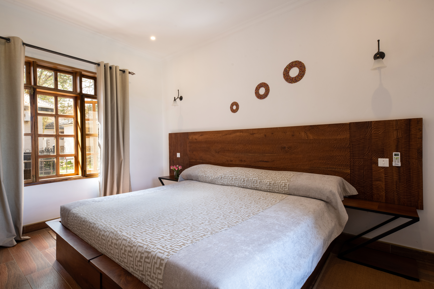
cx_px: 217
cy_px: 144
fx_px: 217
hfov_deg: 90.0
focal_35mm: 18
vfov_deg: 67.4
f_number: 13
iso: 400
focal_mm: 18
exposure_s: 1/30
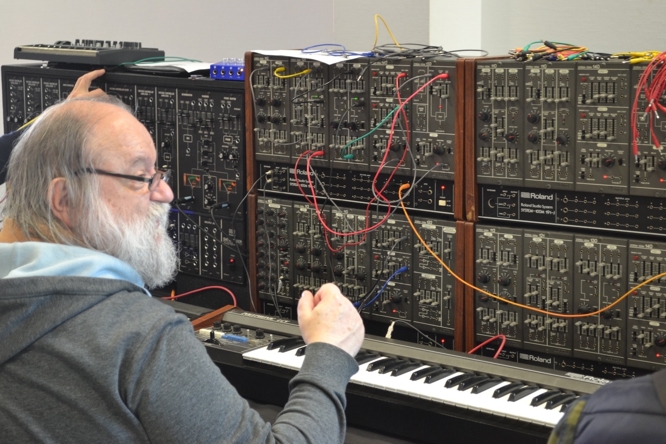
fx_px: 1221
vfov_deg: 20.6
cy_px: 222
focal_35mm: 66
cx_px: 333
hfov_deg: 30.5
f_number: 5.3
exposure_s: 1/15
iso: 720
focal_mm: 44
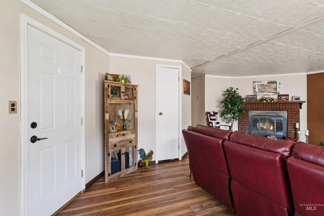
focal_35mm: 18
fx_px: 163
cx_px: 162
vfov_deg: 67.1
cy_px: 108
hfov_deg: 89.7
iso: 400
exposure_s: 1/5
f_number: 13
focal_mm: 18.1
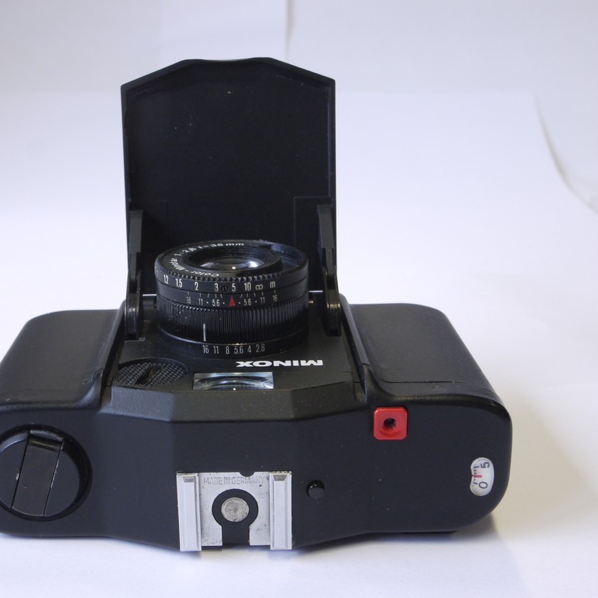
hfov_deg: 32.6
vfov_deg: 32.8
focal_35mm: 52
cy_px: 299
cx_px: 224
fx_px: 1016
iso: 400
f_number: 11
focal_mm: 22
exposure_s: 1/13
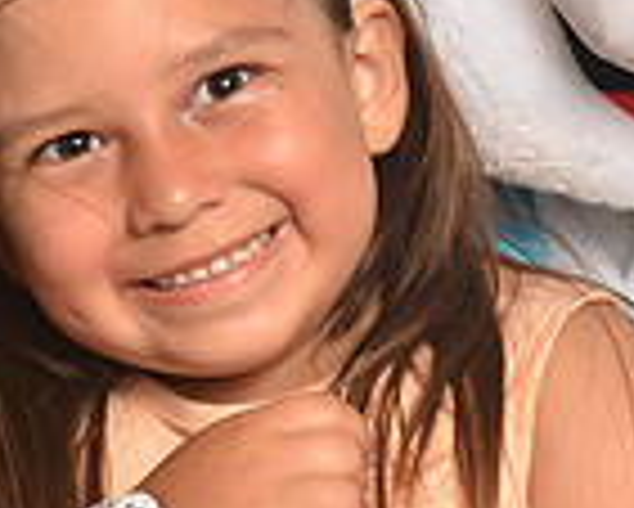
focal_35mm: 277
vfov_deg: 5.6
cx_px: 580
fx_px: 5201
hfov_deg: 7.0
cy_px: -162
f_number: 6.3
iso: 200
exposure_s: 1/60
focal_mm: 48
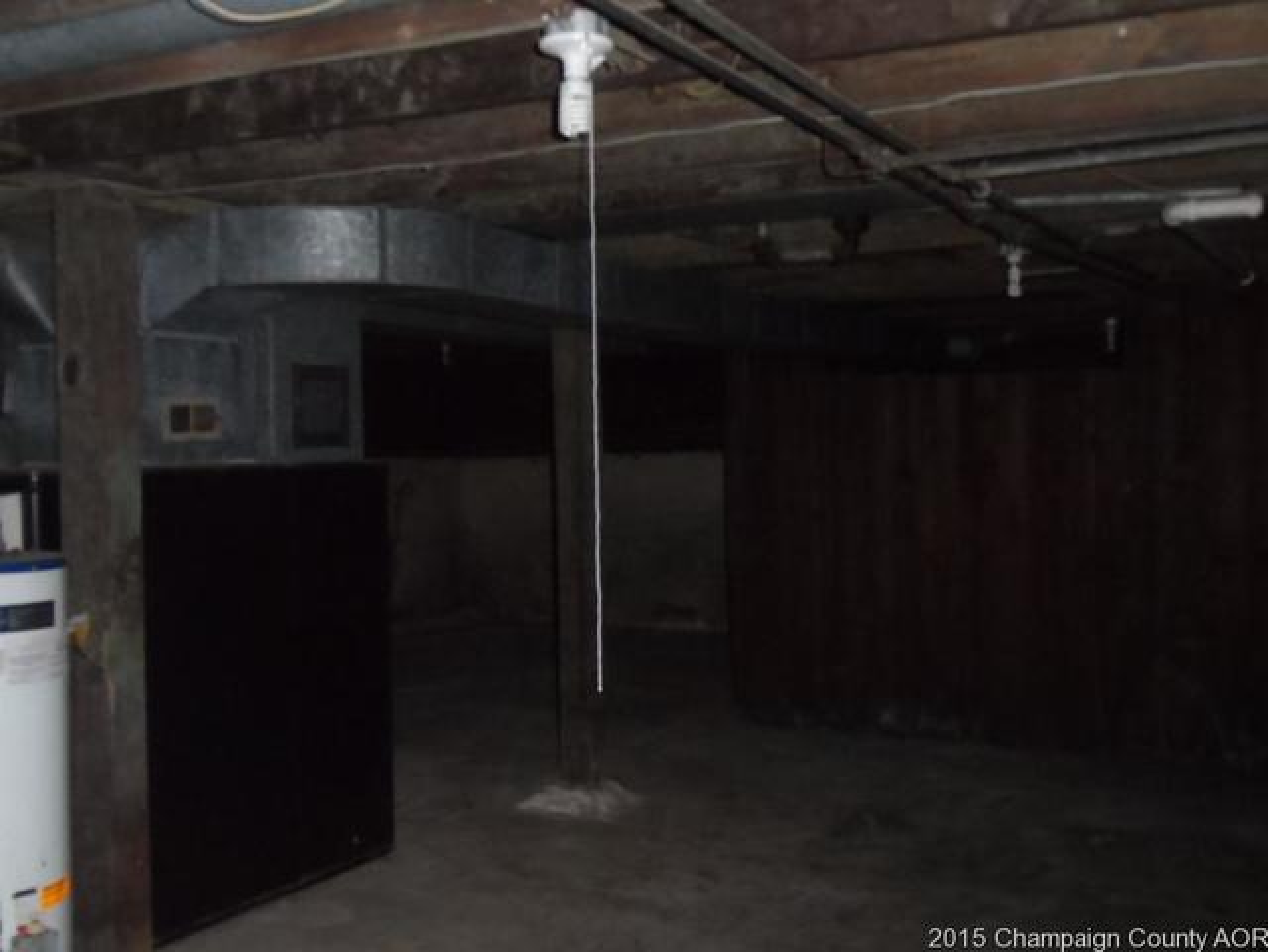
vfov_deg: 35.2
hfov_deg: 45.8
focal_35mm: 41
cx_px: 634
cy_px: 476
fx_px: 1503
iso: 640
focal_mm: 6.8
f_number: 3.7
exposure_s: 1/45
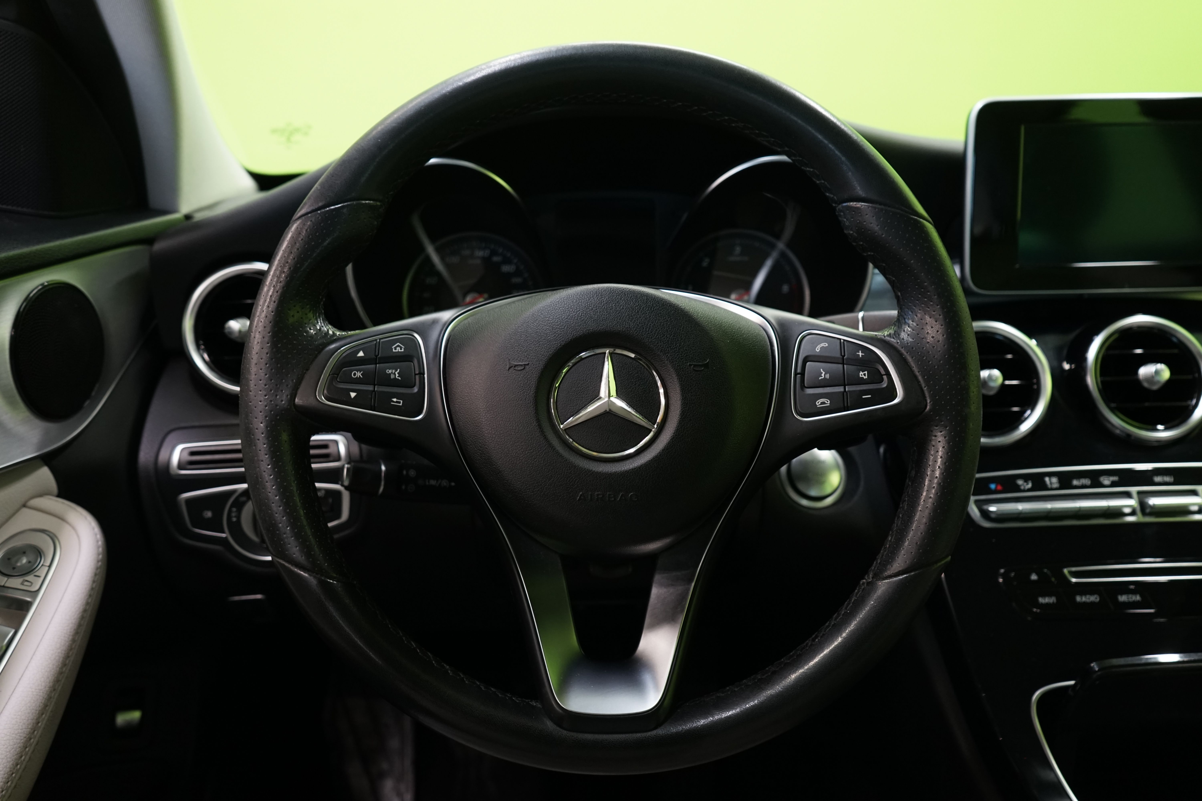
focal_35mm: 29
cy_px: 400
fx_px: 968
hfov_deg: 63.7
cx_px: 601
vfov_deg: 45.0
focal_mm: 29
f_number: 5
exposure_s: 1/20
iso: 1250
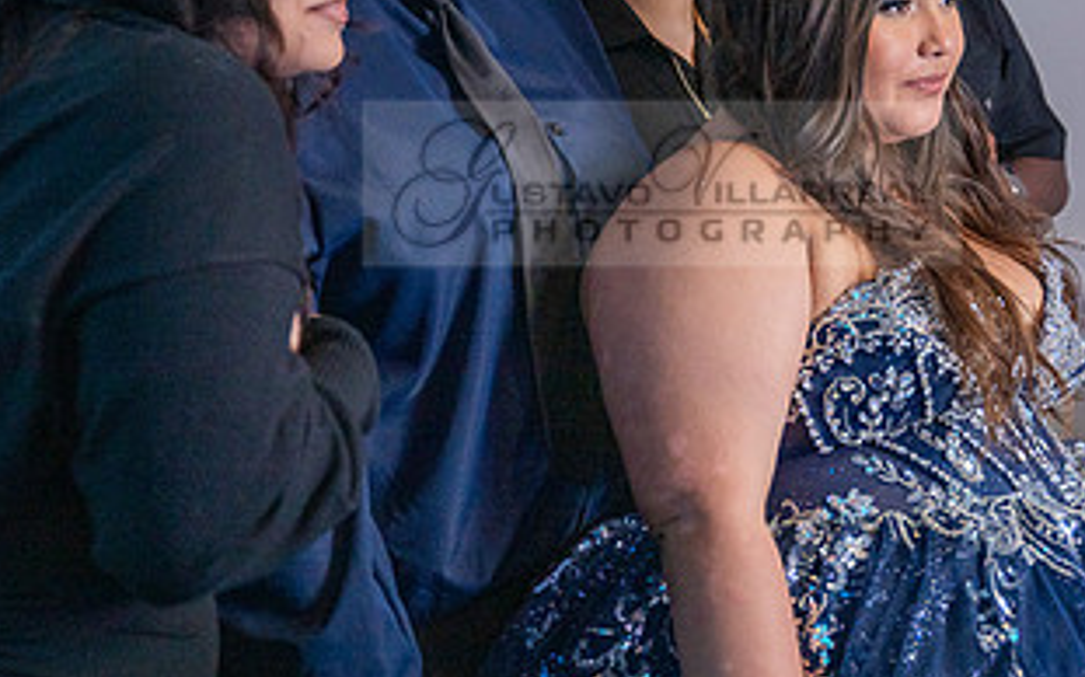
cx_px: 666
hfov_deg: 27.1
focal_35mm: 76
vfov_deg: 17.1
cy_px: 183
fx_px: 2246
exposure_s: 1/200
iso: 1250
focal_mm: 40
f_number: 2.8
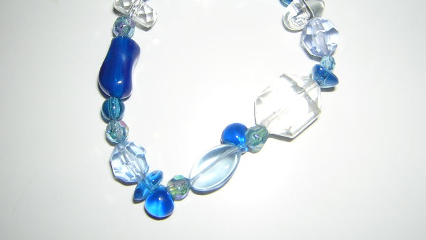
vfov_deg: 29.6
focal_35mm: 40
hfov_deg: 50.5
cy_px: 89
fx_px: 452
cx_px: 213
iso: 100
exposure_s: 1/60.1
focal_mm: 4.7
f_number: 5.2
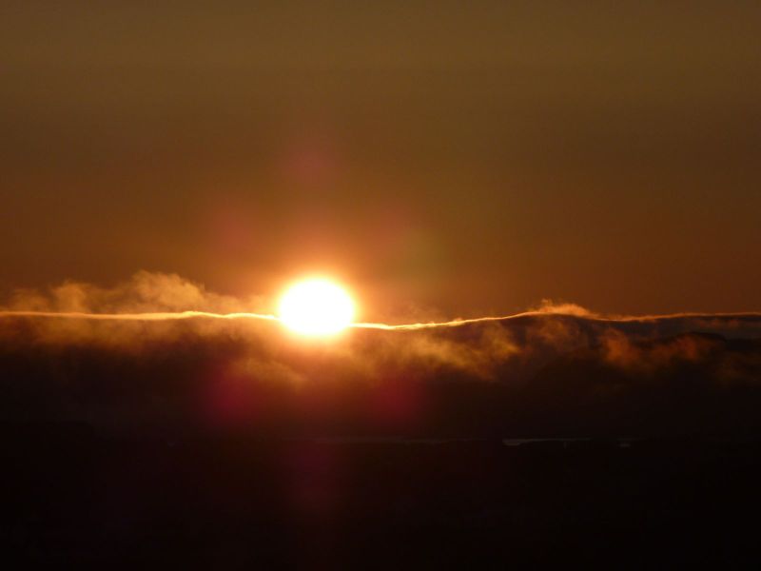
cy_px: 286
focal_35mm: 300
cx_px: 380
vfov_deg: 5.0
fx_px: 6595
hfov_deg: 6.6
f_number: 6.3
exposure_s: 1/2000
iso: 80
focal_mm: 49.2
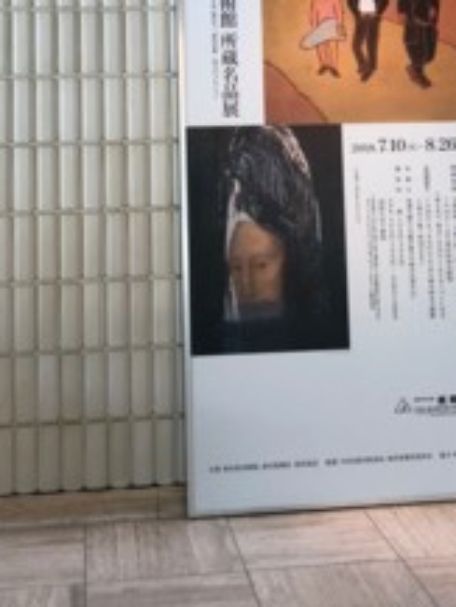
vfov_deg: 32.0
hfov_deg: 25.2
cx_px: 210
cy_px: 92
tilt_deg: +3.6
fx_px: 1018
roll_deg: +1.2
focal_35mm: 58
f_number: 1.8
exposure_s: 1/40
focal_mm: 3.99
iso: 20
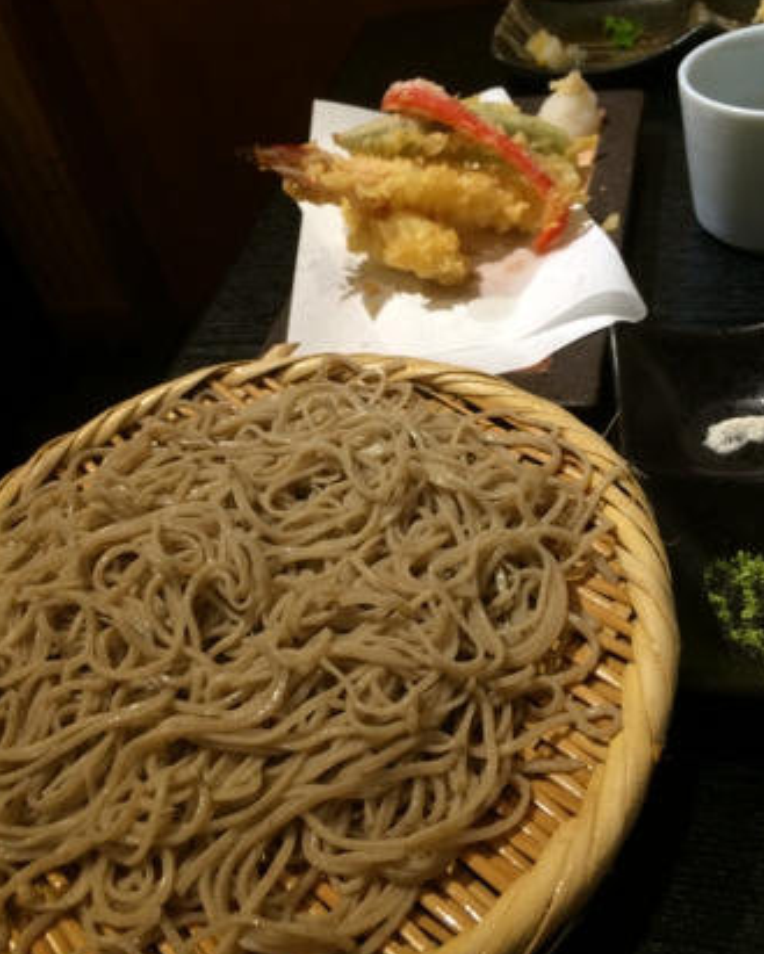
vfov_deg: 57.2
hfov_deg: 47.1
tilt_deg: -44.0
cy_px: 490
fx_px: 876
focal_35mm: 31
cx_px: 385
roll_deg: +17.0
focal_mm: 4.15
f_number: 2.2
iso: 80
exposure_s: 1/30
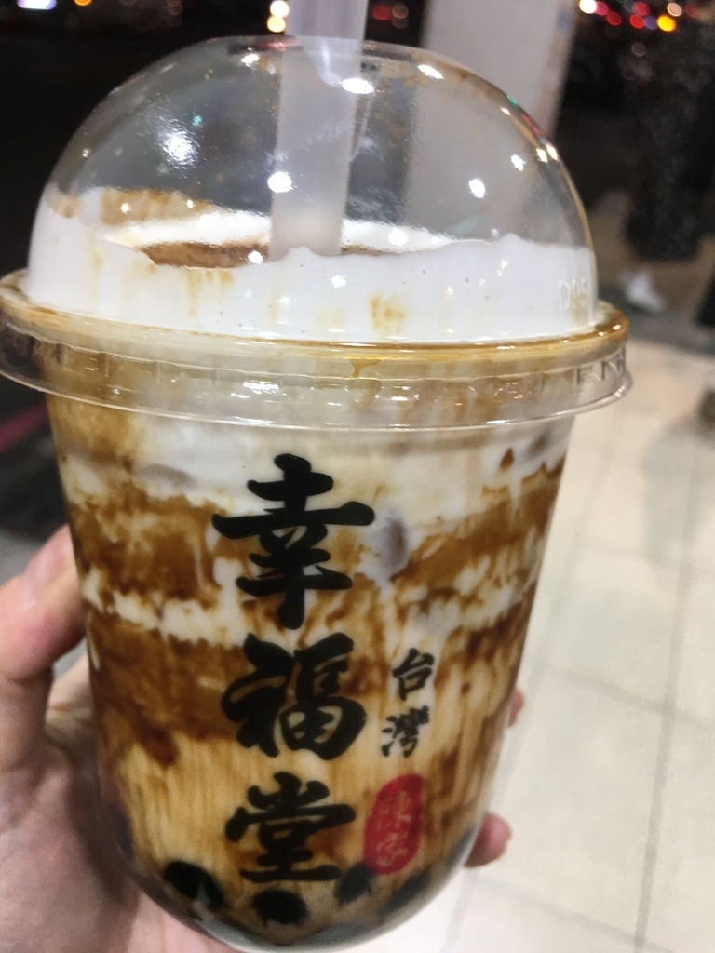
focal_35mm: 29
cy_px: 476
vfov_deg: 61.7
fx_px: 799
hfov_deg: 48.2
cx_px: 358
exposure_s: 1/30
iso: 40
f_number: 2.2
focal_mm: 4.15
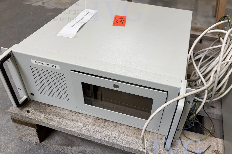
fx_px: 200
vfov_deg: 42.3
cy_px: 80
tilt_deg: -40.3
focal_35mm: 31
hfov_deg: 60.2
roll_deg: -3.4
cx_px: 123
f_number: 1.6
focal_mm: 5.96
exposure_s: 1/100
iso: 100
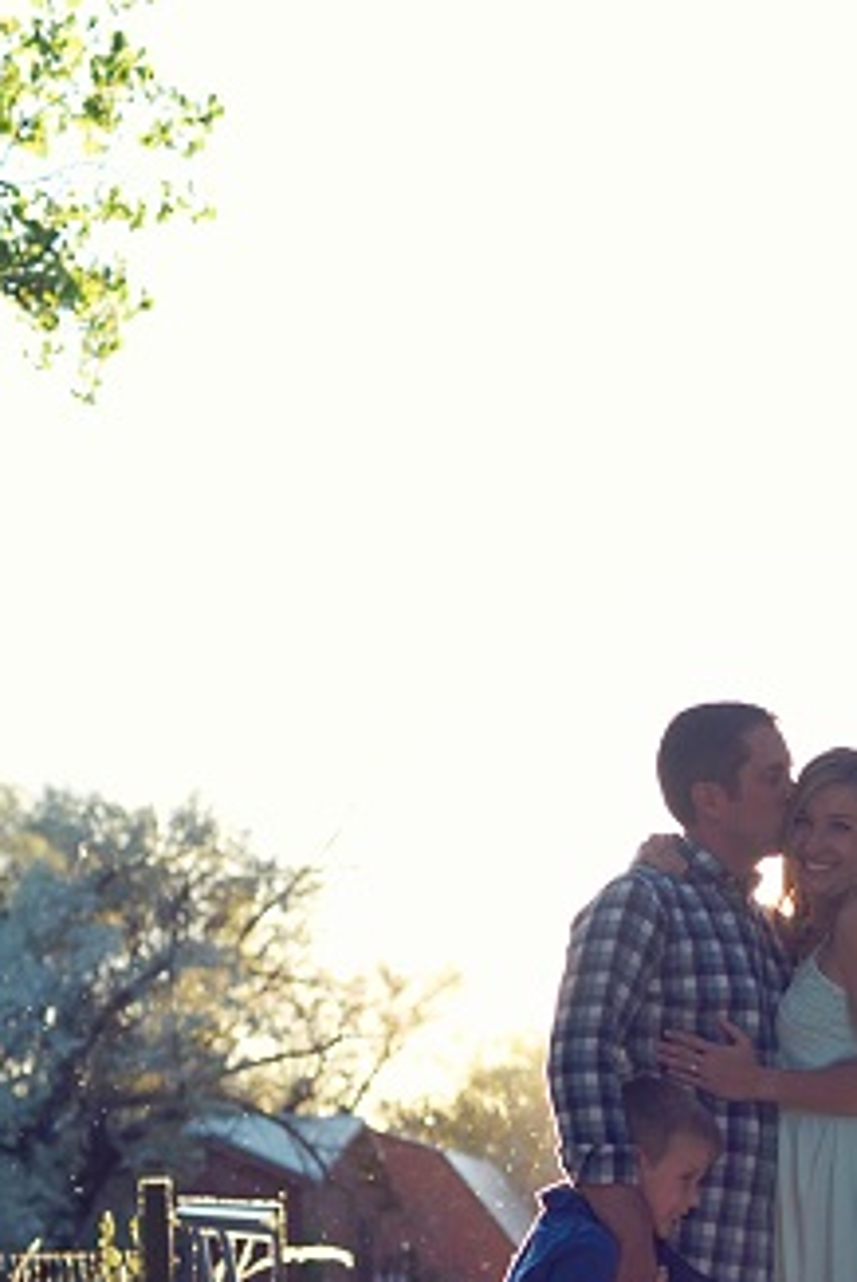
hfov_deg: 12.0
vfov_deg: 17.9
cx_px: 837
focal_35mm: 113
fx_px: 4026
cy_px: 1085
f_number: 3.2
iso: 400
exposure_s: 1/2000
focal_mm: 50
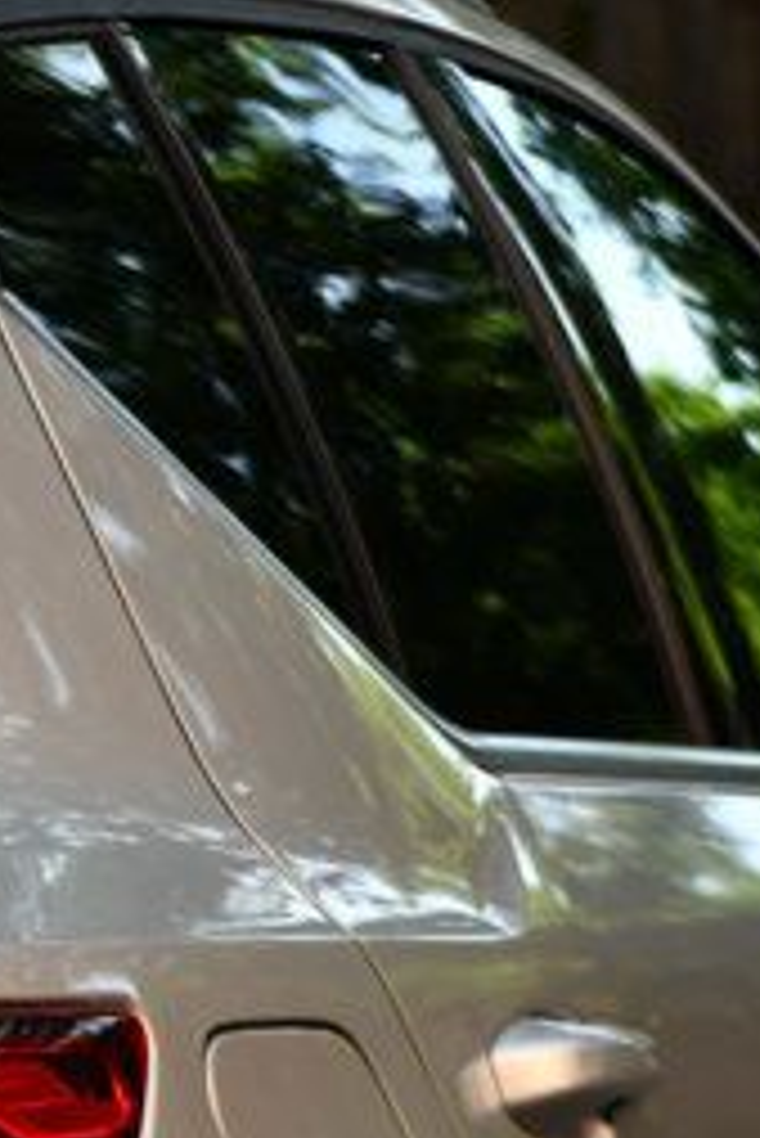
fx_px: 10150
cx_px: -535
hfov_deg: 4.3
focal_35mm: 321
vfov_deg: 6.4
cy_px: 915
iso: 200
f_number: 5.6
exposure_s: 1/250
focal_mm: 85
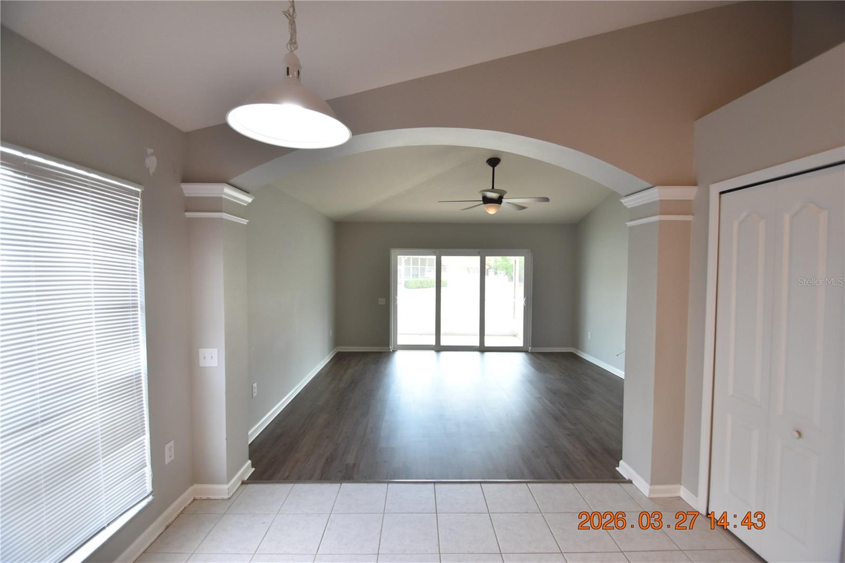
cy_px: 282
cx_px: 422
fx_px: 352
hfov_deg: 100.4
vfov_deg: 77.3
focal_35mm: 15
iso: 800
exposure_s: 1/180
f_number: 3.5
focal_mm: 10
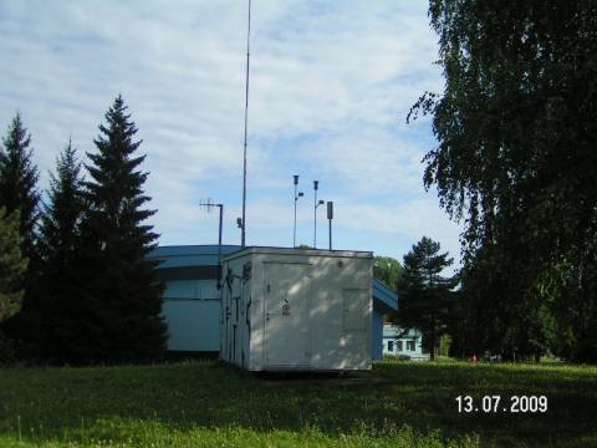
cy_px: 224
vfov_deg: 37.7
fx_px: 655
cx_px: 298
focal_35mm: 38
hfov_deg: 49.0
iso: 50
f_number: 3.2
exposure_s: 1/1000
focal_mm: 5.8
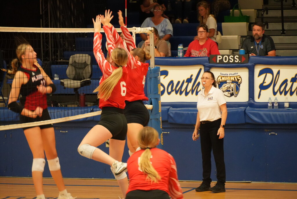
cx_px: 148
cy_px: 100
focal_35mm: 152
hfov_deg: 13.5
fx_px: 1251
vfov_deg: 9.1
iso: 4000
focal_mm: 101
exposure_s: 1/160
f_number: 5.6
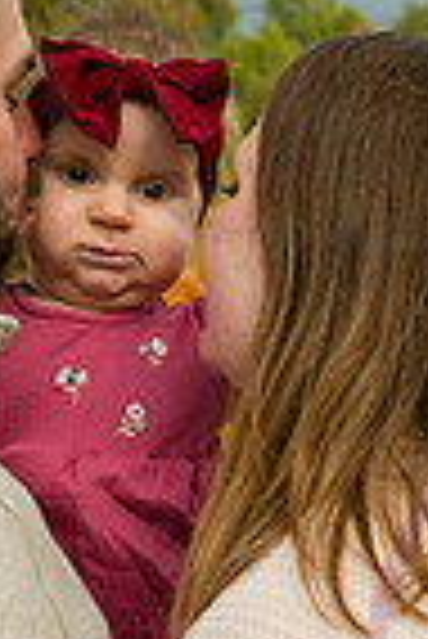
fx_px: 2757
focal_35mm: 155
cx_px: 266
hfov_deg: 8.9
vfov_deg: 13.2
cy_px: 531
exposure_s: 1/500
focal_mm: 49
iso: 400
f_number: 6.3
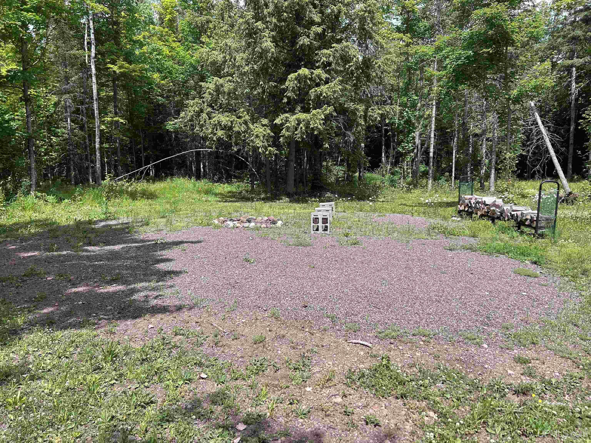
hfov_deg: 67.3
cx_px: 296
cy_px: 222
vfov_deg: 53.1
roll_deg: +0.6
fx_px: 444
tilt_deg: -6.3
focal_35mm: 26
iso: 50
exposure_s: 1/2841
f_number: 1.5
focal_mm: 5.7
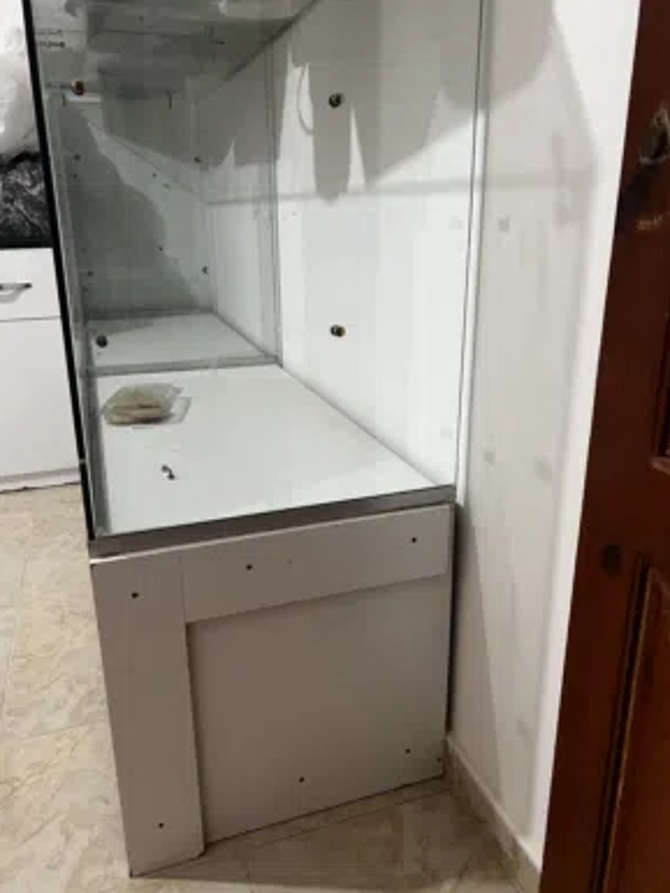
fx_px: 696
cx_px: 334
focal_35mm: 27
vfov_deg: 65.3
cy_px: 434
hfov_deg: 51.4
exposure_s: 1/51
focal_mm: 5.7
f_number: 1.5
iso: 320
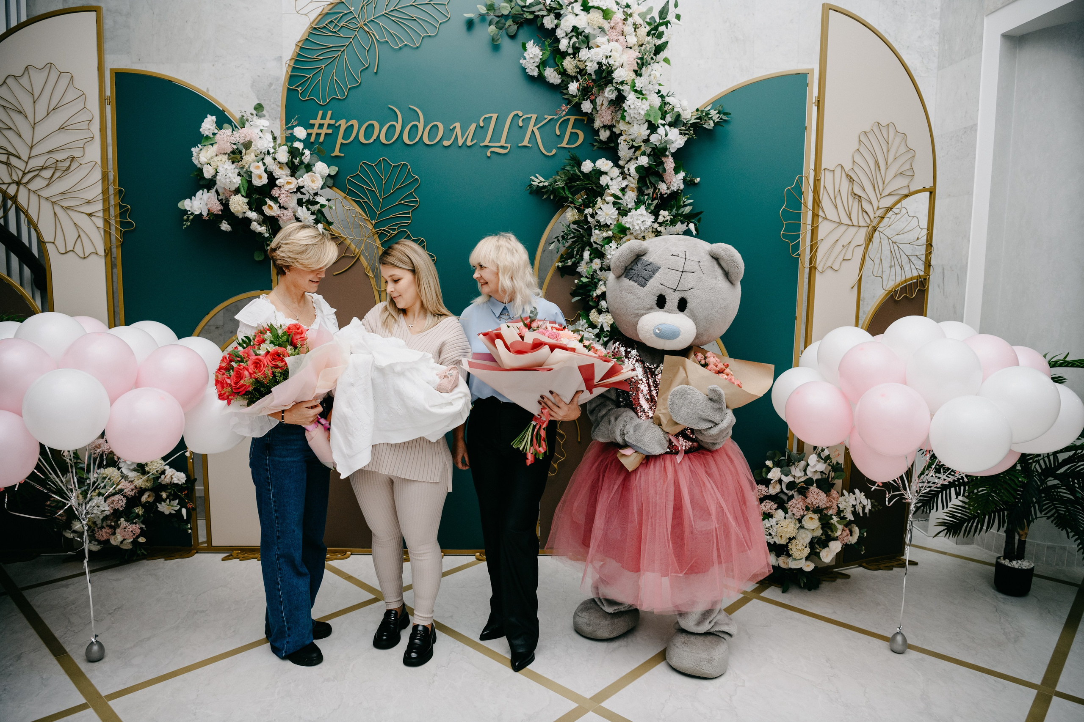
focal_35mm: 24
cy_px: 361
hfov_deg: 73.7
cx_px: 542
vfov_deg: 53.1
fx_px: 723
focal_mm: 24
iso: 320
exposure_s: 1/160
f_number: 3.5
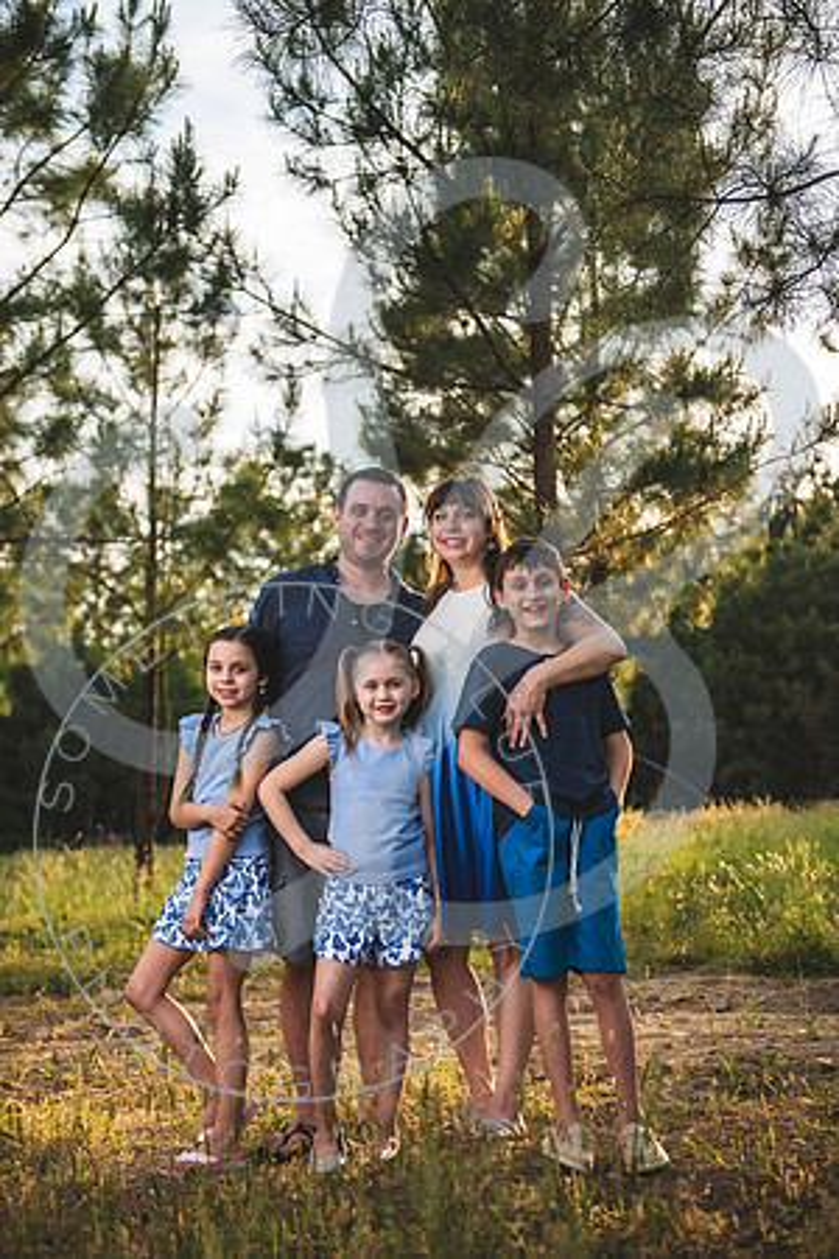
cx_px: 420
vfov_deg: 38.2
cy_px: 630
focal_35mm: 52
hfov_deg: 26.0
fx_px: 1818
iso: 100
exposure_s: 1/500
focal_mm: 52
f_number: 2.8
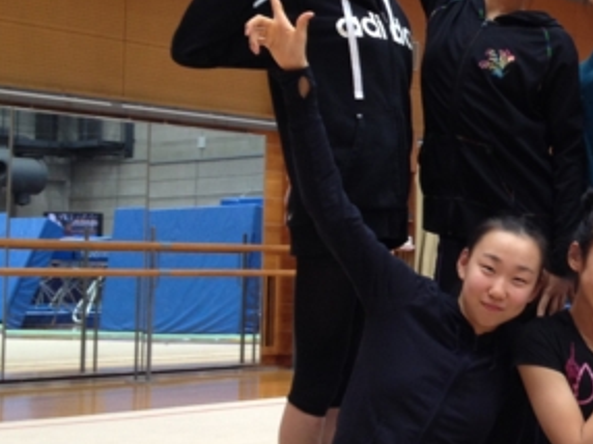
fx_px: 1677
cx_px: 695
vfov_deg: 15.0
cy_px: 160
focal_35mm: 98
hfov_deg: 19.0
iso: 64
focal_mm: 4.28
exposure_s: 1/20
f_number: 2.4
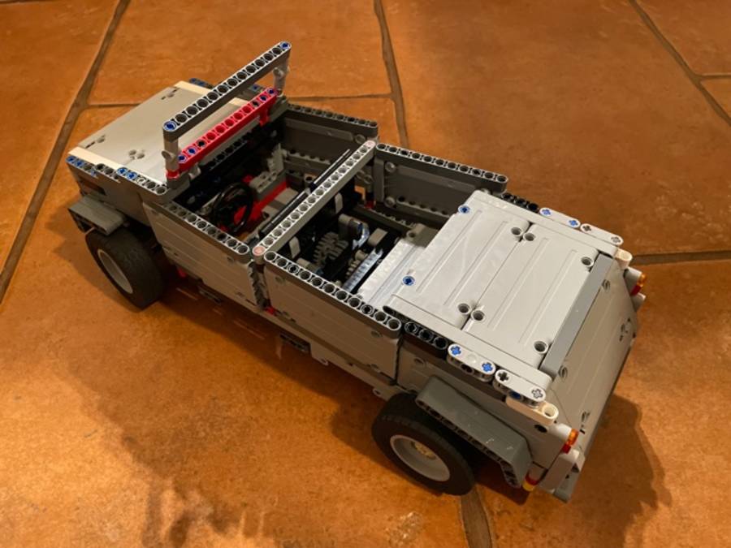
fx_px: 549
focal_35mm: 26
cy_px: 274
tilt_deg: -49.7
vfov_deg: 53.1
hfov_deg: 67.3
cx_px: 366
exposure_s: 1/33
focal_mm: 4.2
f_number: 1.6
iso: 640
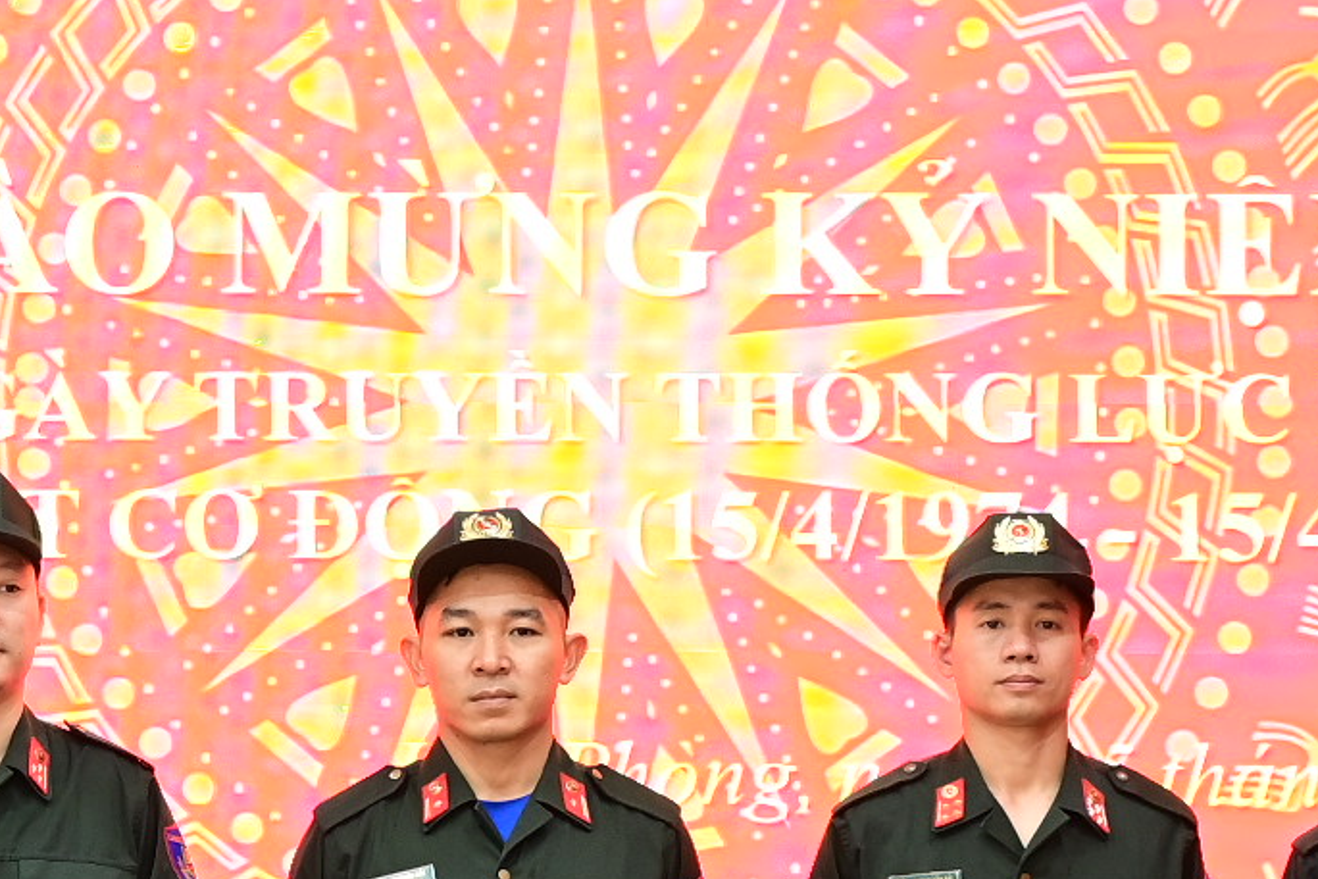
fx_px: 7433
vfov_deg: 6.8
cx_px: -672
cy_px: 719
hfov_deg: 9.8
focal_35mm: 203
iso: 1600
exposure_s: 1/100
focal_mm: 46
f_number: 4
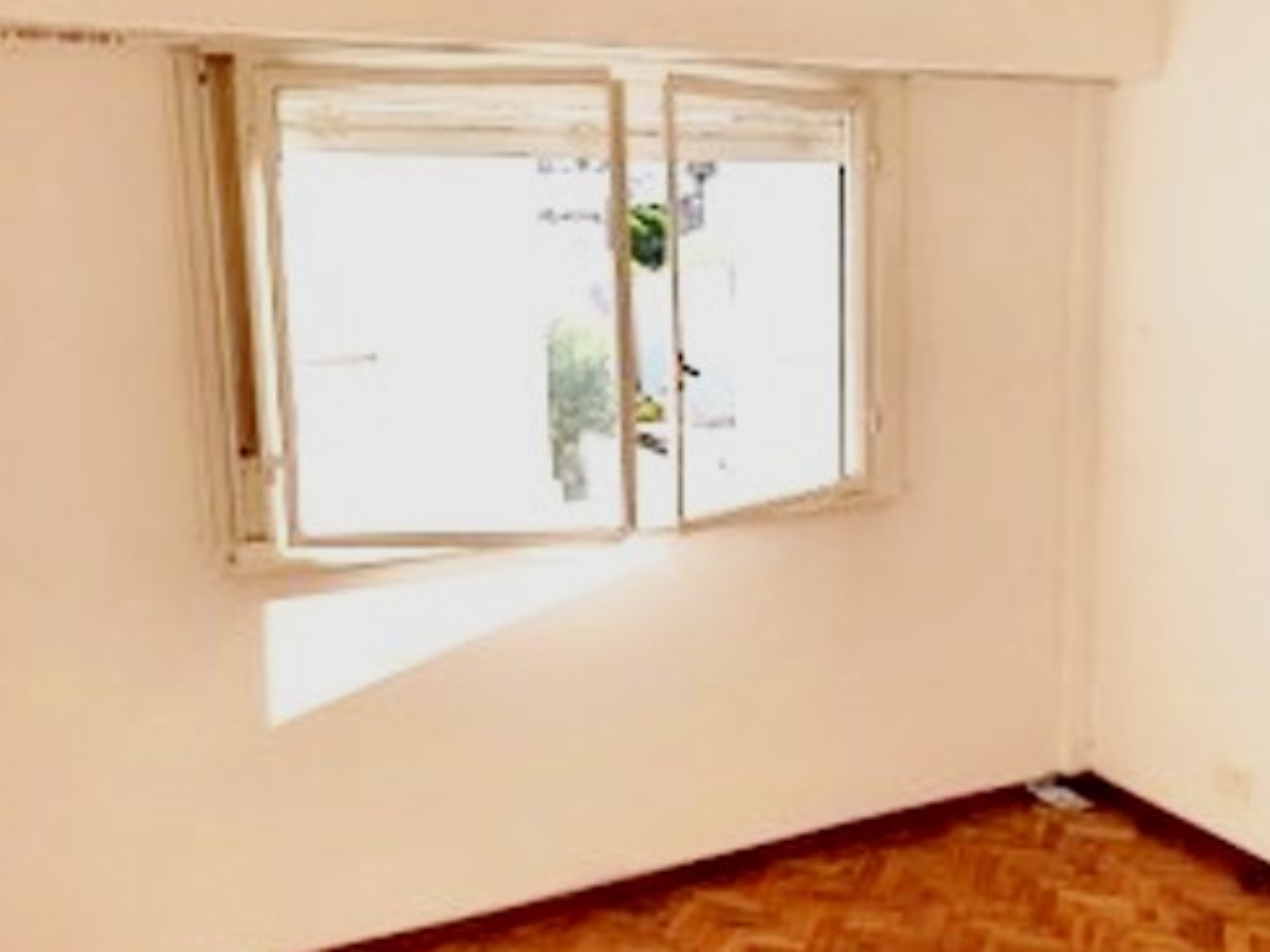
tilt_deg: -10.0
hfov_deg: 48.6
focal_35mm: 38
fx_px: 1394
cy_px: 476
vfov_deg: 37.7
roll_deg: +1.1
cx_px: 778
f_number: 1.8
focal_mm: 3.99
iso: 20
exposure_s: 1/578
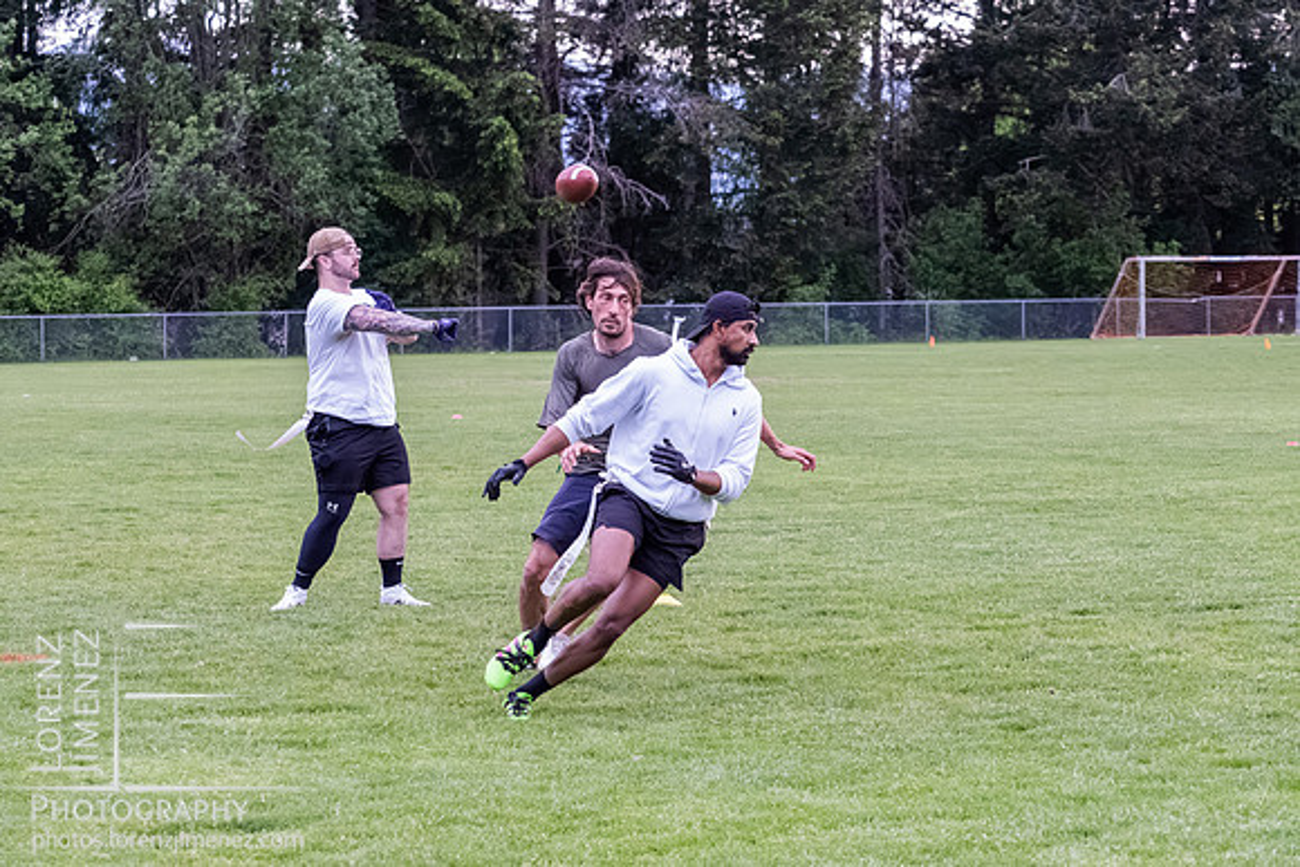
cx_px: 650
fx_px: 4561
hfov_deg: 16.2
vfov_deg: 10.9
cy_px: 434
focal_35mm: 126
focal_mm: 60
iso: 6400
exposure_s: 1/1250
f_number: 4
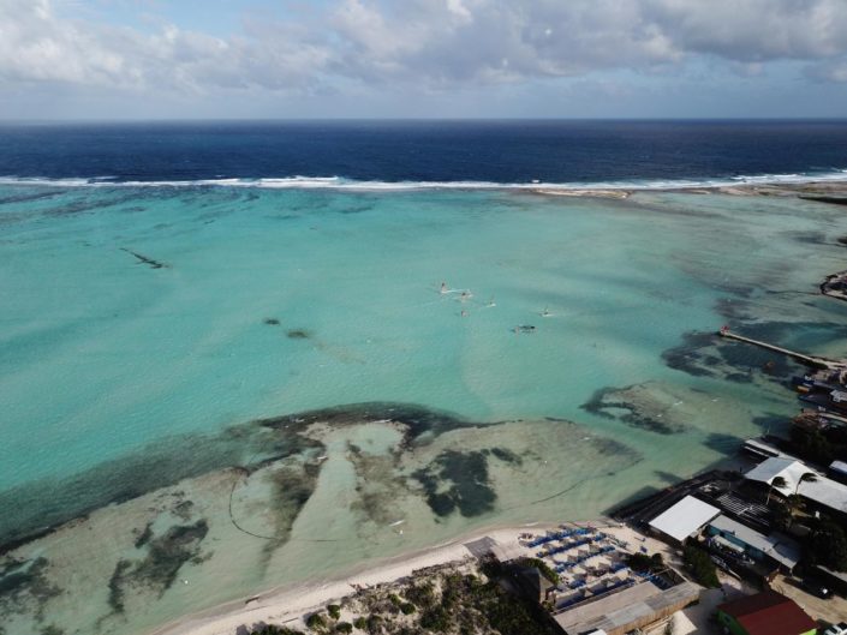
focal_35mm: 26
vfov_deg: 53.1
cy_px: 318
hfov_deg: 67.3
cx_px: 424
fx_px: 636
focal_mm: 4.73
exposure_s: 1/1812
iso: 100
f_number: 2.2
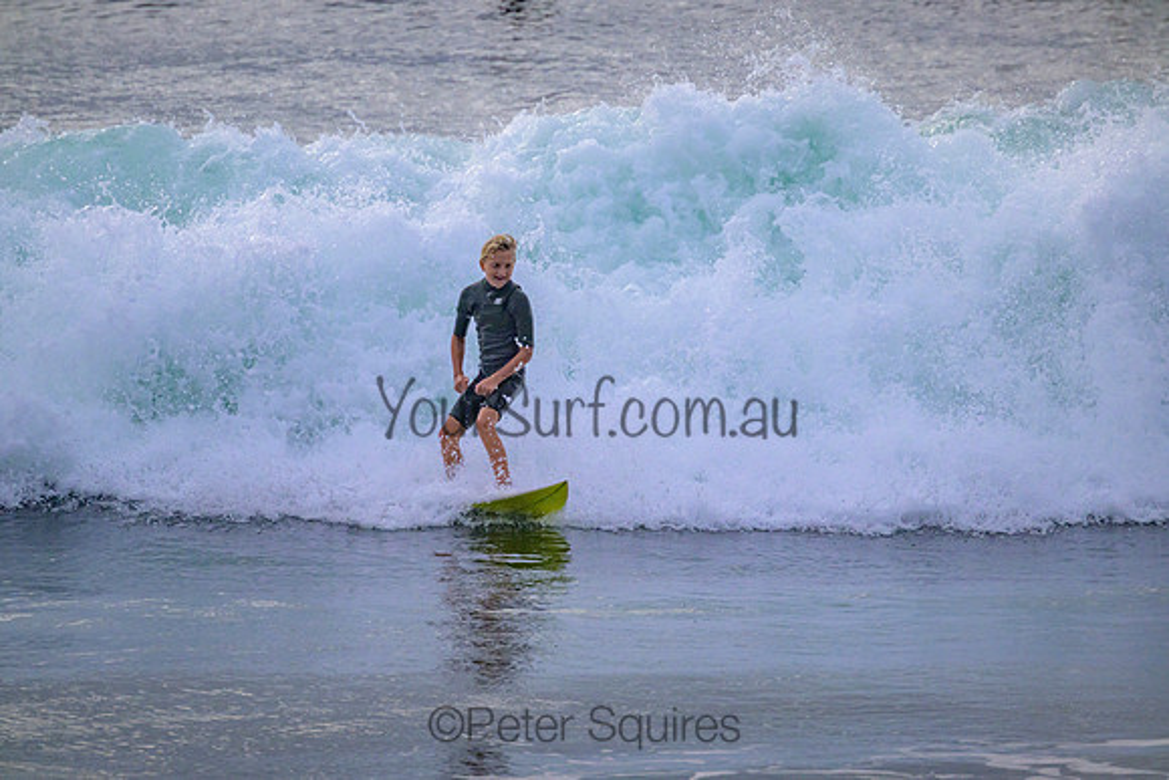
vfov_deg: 1.7
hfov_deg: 2.6
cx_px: 584
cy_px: 390
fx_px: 25983
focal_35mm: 800
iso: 1400
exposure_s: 1/2000
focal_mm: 800
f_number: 11
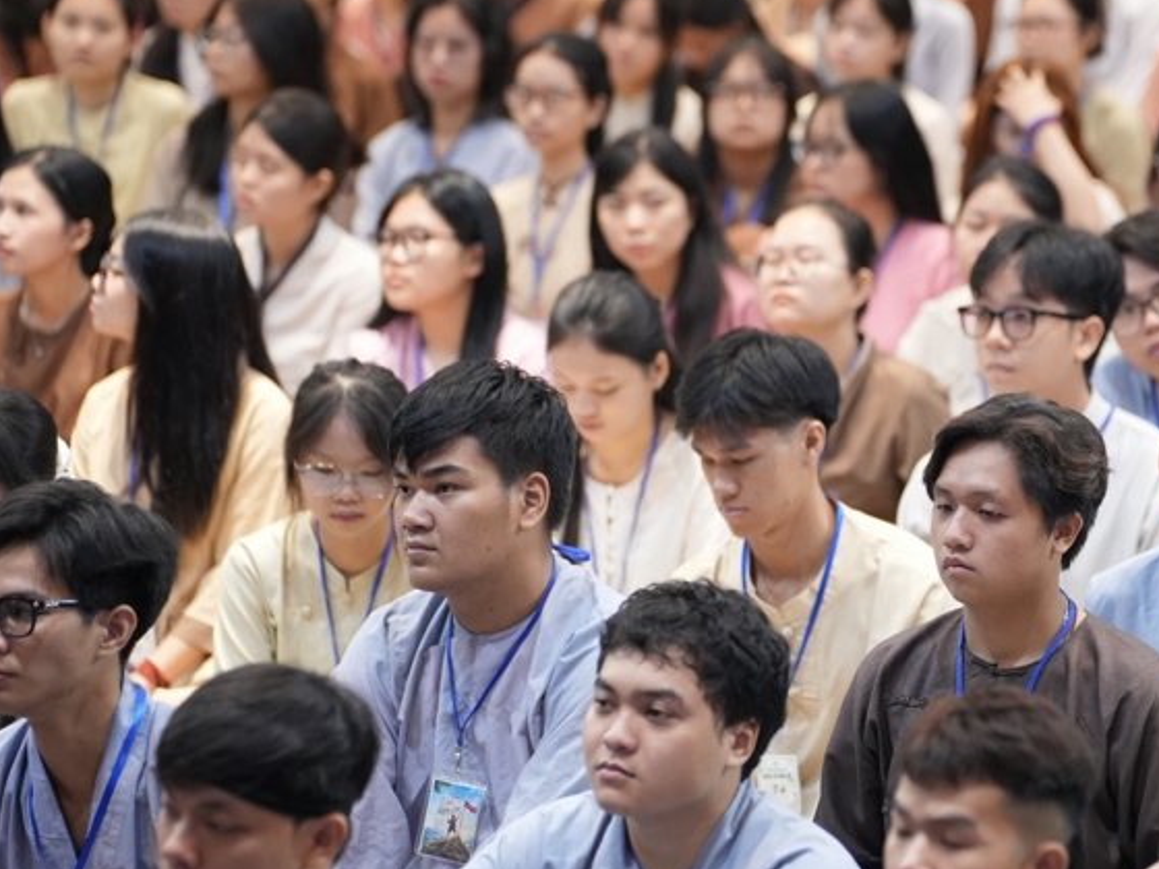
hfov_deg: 9.4
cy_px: 459
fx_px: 7065
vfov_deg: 7.0
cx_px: 806
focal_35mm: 211
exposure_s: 1/160
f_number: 2.8
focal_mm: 126
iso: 3200
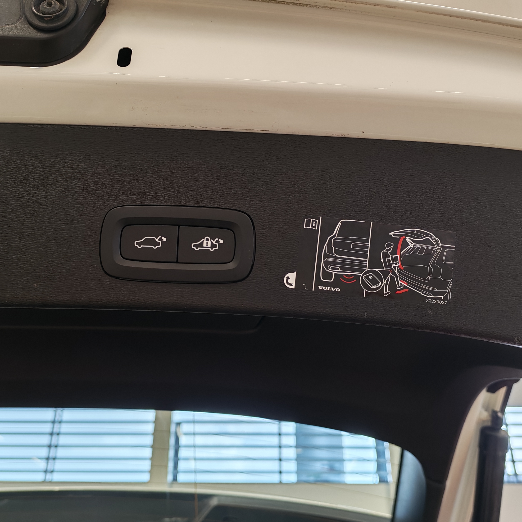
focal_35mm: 36
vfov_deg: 46.0
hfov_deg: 46.0
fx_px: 614
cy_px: 259
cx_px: 252
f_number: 1.9
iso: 125
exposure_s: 1/100
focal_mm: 6.12
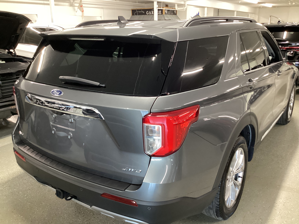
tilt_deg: -18.3
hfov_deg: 58.4
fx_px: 268
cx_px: 150
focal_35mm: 31
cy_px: 112
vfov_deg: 45.4
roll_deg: -0.4
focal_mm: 3.3
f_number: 2.4
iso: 320
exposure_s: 1/30
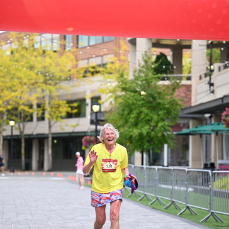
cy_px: 147
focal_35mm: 117
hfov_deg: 14.9
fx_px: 876
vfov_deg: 14.9
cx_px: 114
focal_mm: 91
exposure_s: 1/1600
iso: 640
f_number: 2.8
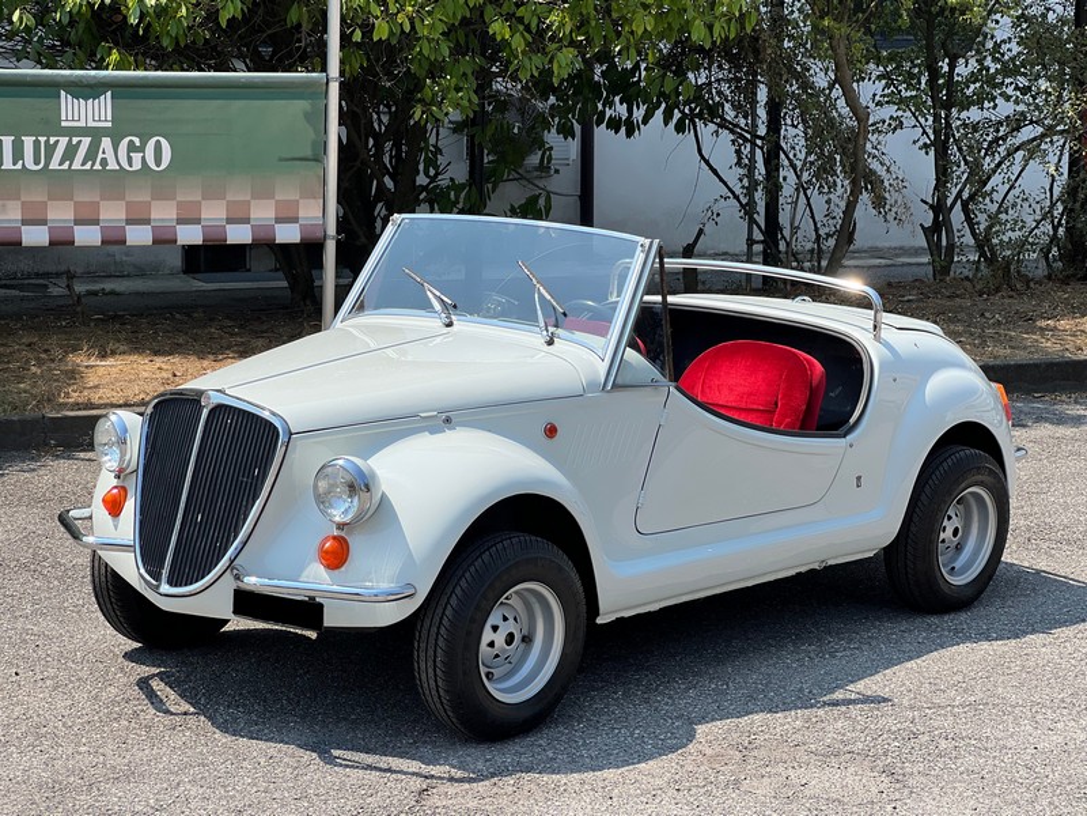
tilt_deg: -7.4
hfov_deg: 25.3
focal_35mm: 77
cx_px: 544
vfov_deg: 19.1
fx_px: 2418
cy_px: 408
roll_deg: +0.0
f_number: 2.8
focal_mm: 9
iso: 32
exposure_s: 1/536
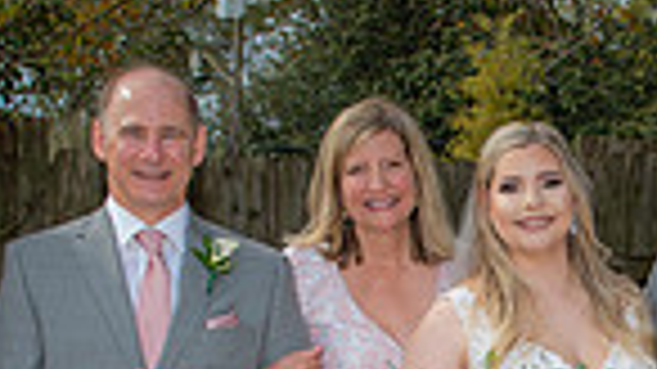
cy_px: 536
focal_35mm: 129
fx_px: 2246
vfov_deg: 9.2
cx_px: 644
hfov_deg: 16.3
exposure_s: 1/200
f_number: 5.6
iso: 50
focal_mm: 31
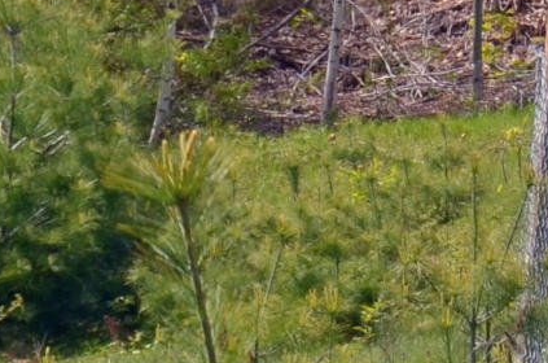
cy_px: -517
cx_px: 1691
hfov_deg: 4.2
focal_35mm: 479
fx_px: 7268
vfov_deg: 2.8
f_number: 8
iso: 100
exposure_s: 1/250
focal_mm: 45
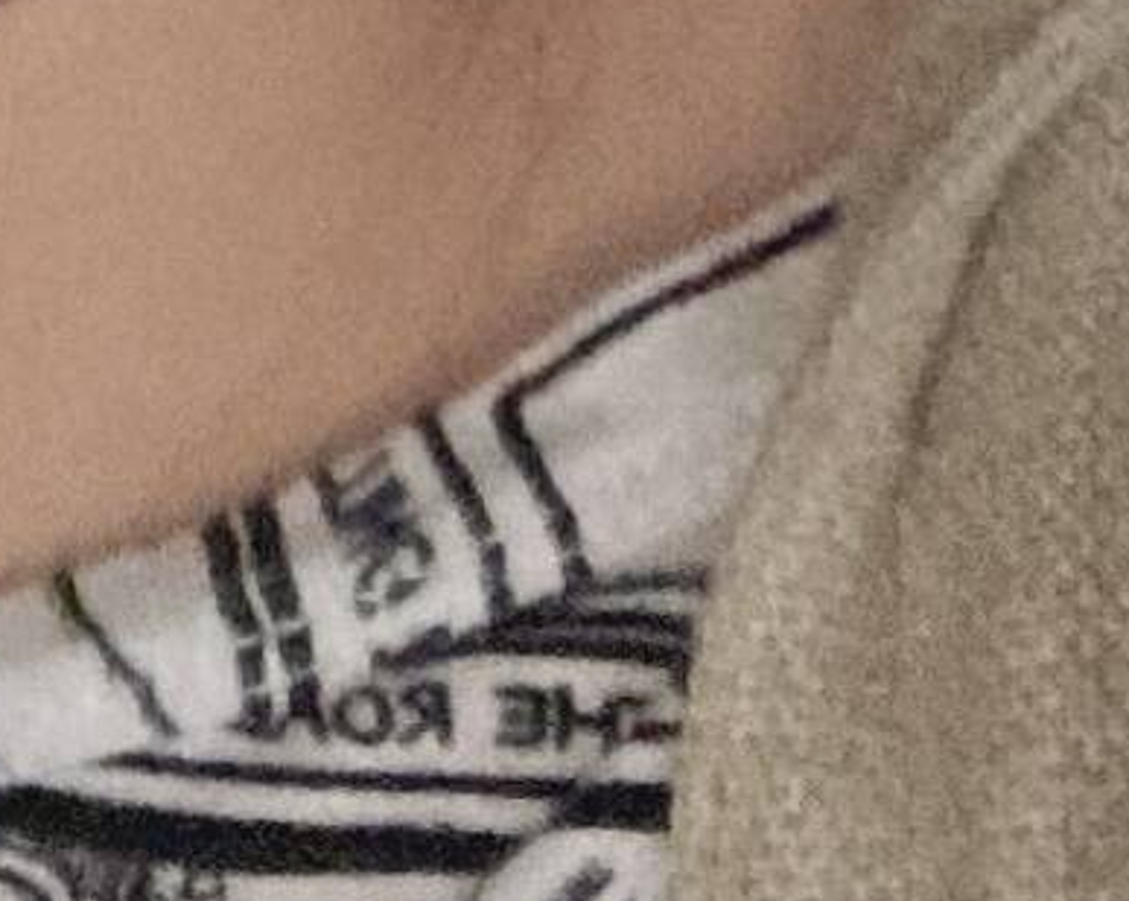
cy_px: -1834
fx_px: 6945
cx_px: -443
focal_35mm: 208
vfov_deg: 6.7
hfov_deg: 9.1
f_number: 2.2
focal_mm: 2.87
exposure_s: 1/14
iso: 500
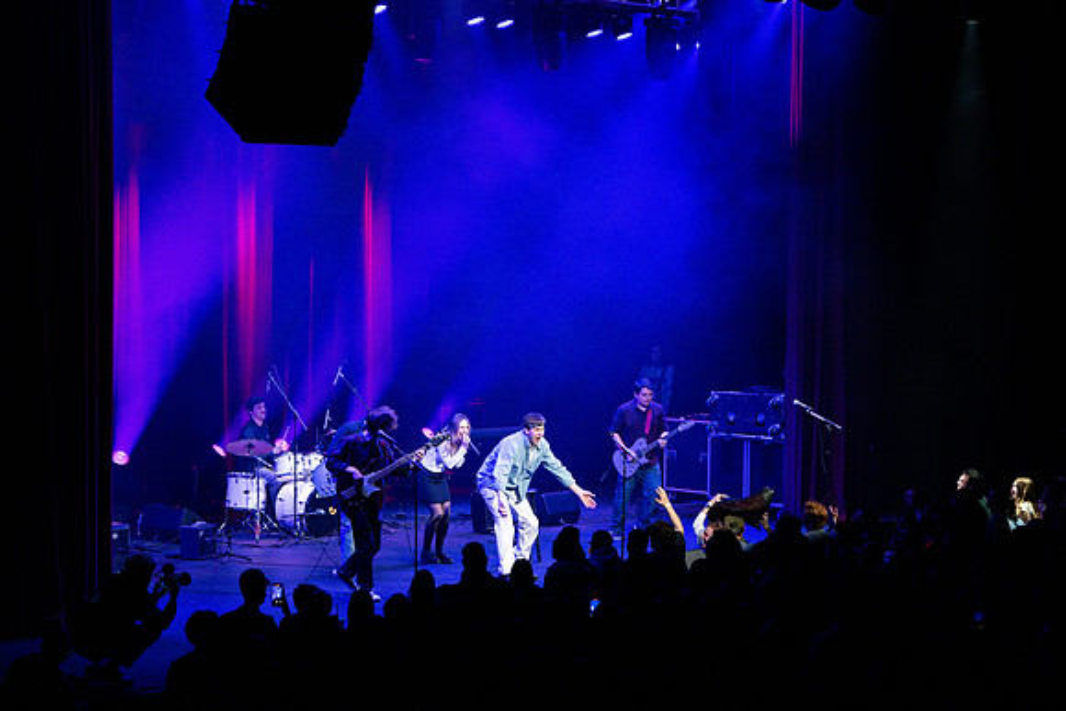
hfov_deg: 24.4
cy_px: 364
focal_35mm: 83
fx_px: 2465
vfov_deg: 16.4
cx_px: 466
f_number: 2.8
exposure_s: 1/500
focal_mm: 70
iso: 4000
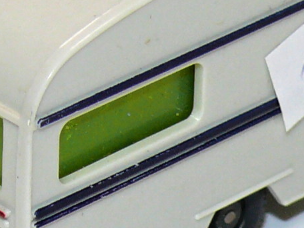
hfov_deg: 4.5
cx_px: 157
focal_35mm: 439
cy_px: 36
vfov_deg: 3.4
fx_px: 3855
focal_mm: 14.8
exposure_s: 1/30
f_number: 4
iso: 100
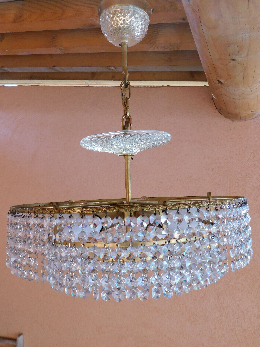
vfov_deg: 60.0
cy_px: 174
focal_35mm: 30
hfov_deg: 46.8
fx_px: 300
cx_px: 130
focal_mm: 5.3
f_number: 3.2
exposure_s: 1/50
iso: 125
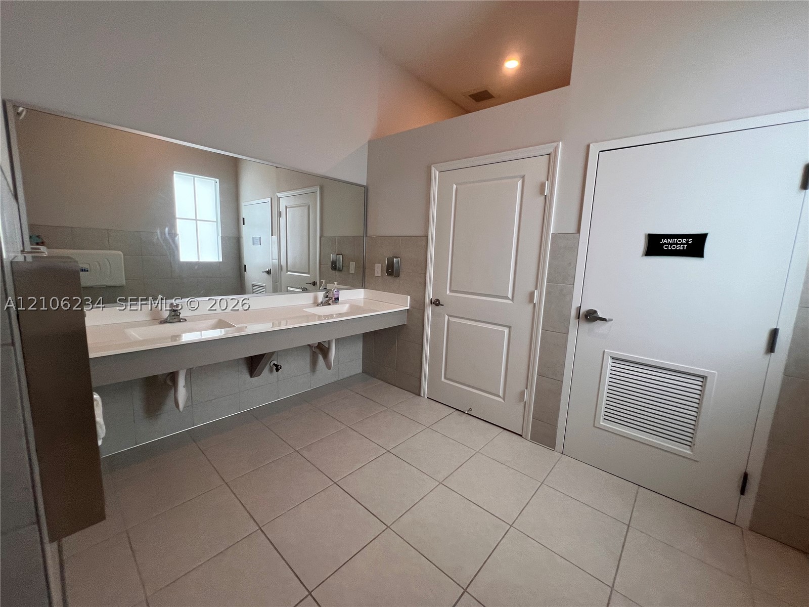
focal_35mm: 13
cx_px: 404
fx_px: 304
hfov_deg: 106.2
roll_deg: -2.2
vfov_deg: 89.9
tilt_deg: -7.8
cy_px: 304
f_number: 1.8
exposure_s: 1/120
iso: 160
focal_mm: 1.57
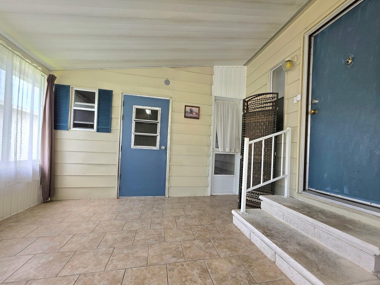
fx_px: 154
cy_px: 152
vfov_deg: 85.5
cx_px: 194
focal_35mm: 14
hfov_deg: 102.1
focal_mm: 2.2
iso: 40
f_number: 1.9
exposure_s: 1/120
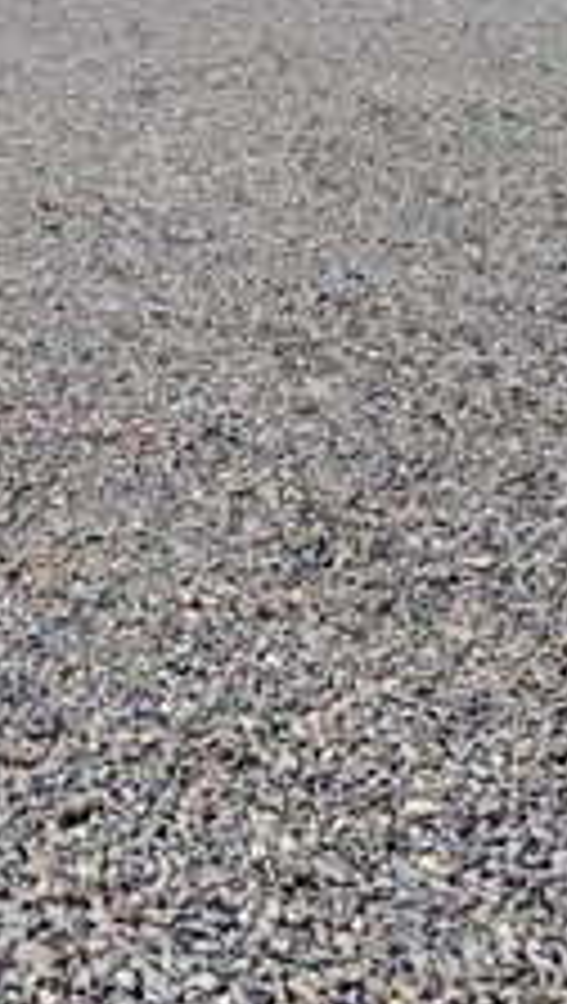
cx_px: -760
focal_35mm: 65
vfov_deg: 23.4
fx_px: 1731
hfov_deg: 13.8
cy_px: -626
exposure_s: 1/1654
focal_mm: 1.8
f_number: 2.2
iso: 50
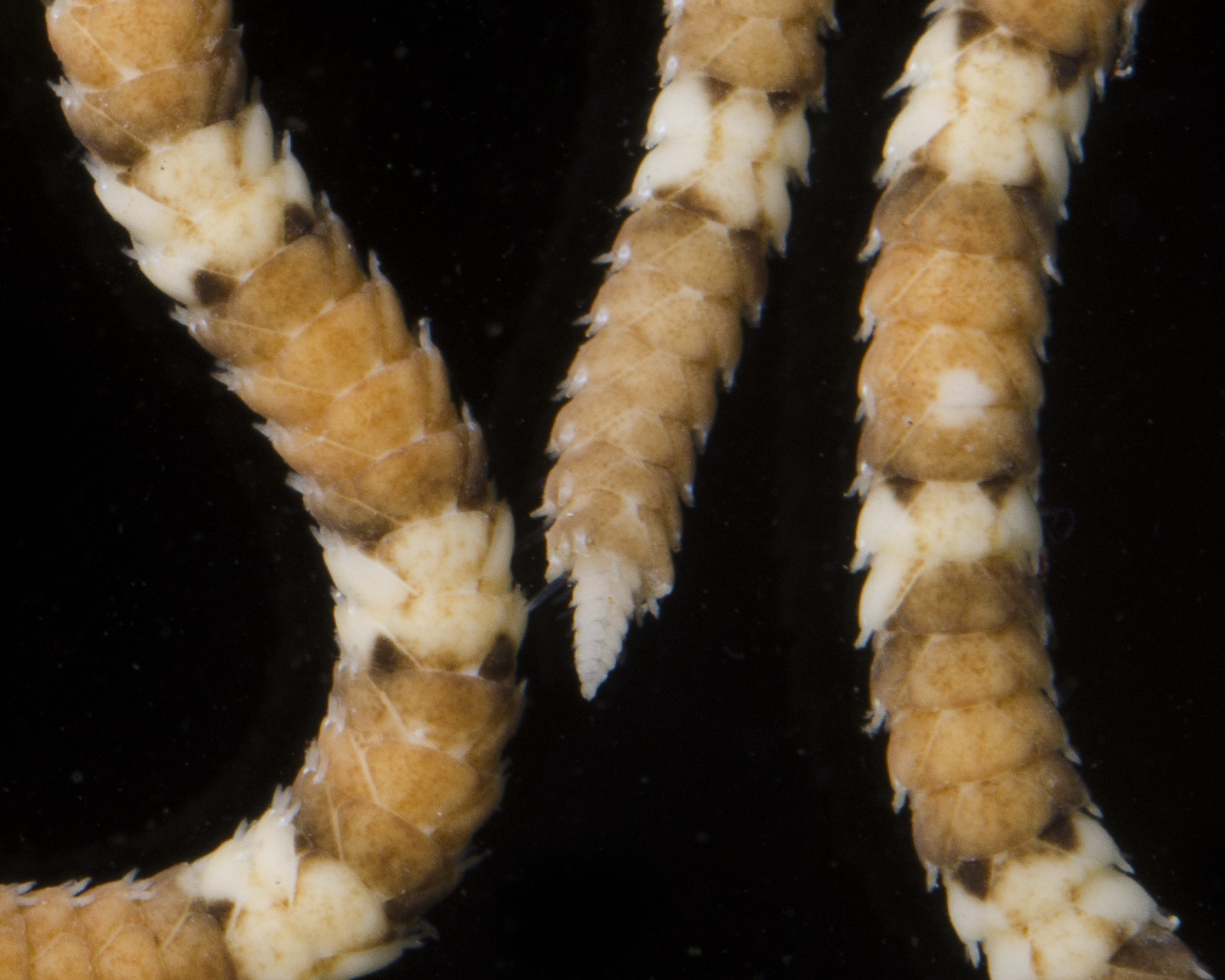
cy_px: -204
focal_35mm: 295
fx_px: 10698
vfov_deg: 5.2
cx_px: -623
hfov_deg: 6.5
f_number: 18
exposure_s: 1/200
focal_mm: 60
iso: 200
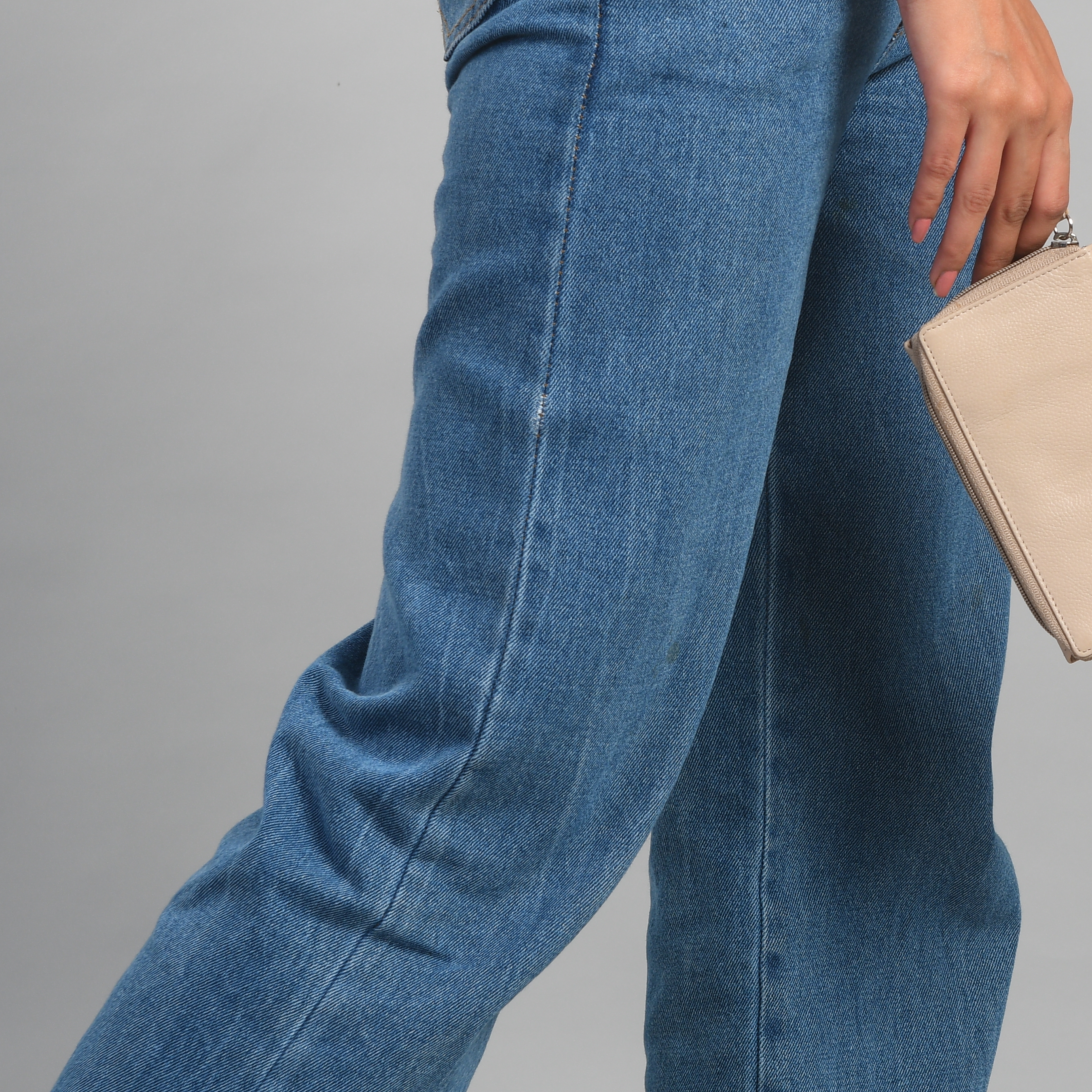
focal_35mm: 184
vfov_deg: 9.5
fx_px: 6567
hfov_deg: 9.5
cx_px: 926
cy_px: 373
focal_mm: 70
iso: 125
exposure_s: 1/160
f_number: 2.8
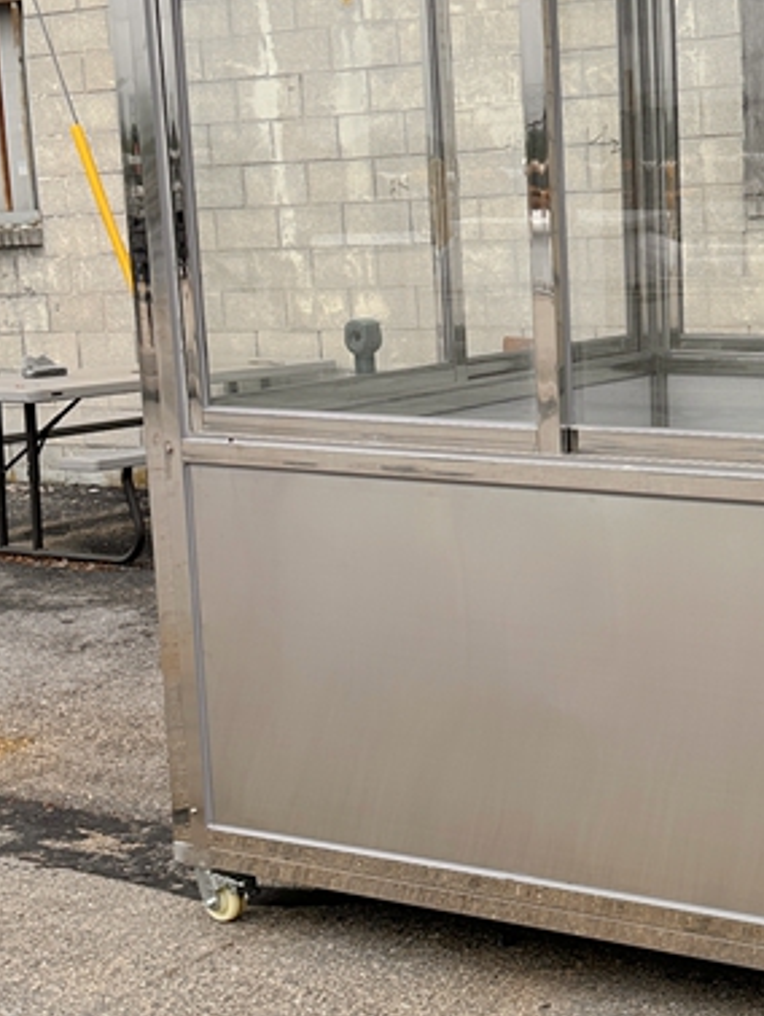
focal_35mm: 65
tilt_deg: -5.4
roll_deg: +2.5
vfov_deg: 29.8
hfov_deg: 21.6
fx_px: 1911
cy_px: 519
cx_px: 812
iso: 80
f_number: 1.78
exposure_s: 1/3356
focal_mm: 6.86
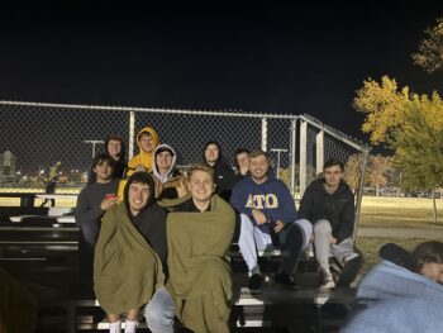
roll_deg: -1.5
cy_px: 166
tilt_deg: +3.2
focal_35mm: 26
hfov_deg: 67.3
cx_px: 222
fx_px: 333
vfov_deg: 53.1
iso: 1250
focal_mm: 5.96
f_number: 1.6
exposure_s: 1/15
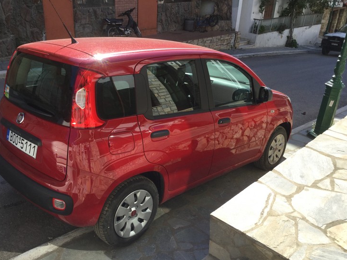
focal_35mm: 34
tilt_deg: -20.7
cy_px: 140
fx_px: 341
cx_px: 162
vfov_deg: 41.8
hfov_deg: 53.9
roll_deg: -4.8
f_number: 2.4
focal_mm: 3.3
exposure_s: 1/485
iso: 25
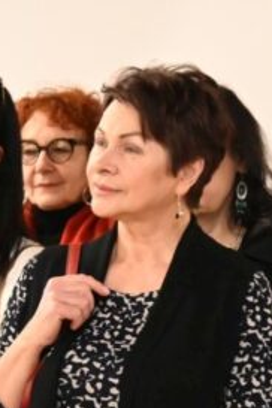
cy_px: 448
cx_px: 70
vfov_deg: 7.5
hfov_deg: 5.0
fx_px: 3105
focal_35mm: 274
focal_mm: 73
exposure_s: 1/50
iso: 10000
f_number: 6
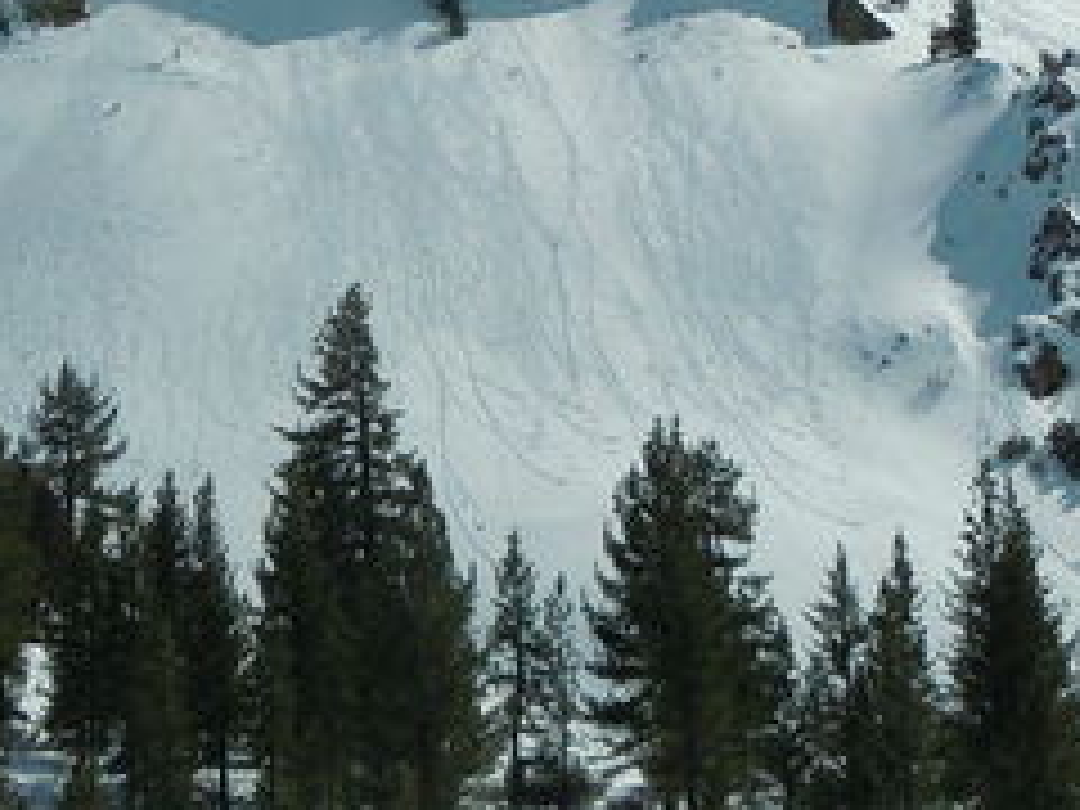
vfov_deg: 14.8
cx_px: 198
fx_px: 3120
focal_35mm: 100
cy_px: 333
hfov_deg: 19.4
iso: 100
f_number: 7
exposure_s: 1/640
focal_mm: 5.4
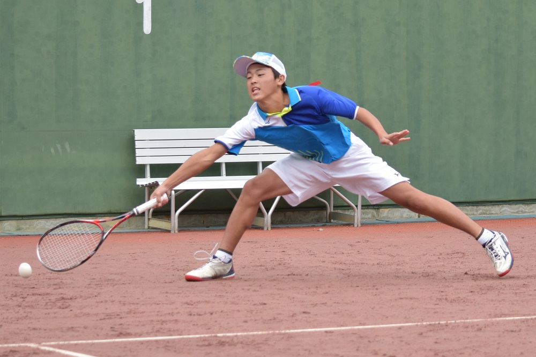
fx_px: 1563
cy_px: 178
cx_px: 268
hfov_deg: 19.5
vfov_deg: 13.0
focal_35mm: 105
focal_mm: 70
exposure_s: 1/1600
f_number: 4.5
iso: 400
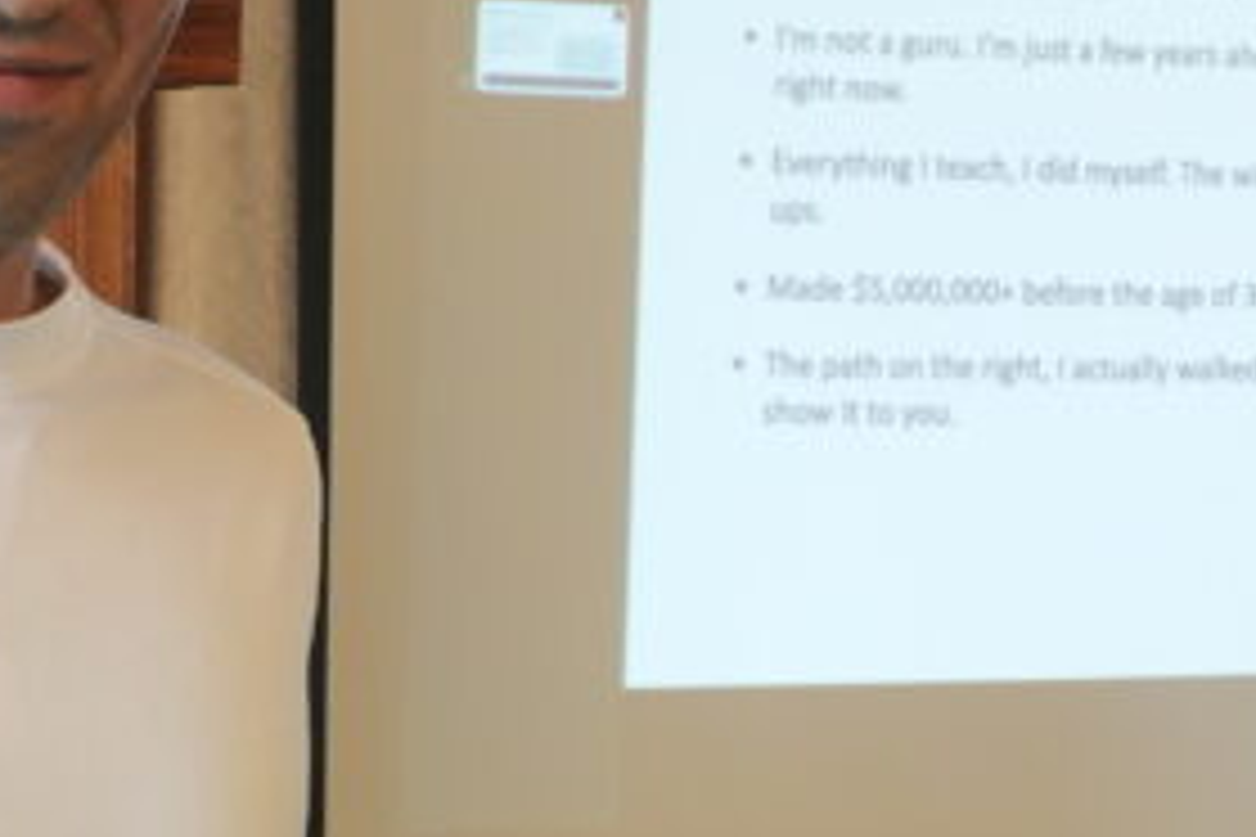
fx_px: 4809
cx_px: 230
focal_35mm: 138
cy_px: 547
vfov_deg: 9.9
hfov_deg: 14.8
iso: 800
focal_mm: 25
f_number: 8
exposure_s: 1/40
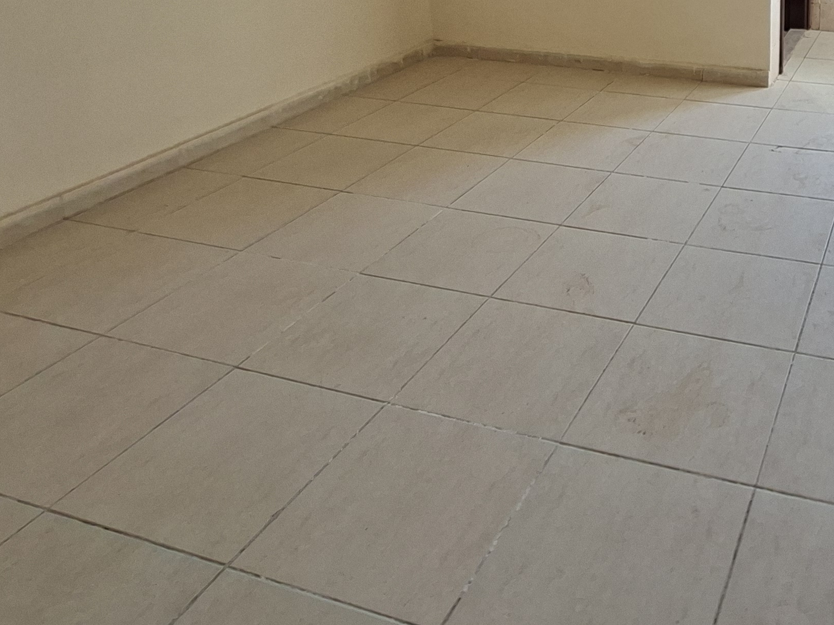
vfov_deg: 38.0
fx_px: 771
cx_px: 719
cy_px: -36
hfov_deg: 51.5
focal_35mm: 32
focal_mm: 1.74
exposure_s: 1/50
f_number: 2.2
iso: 50
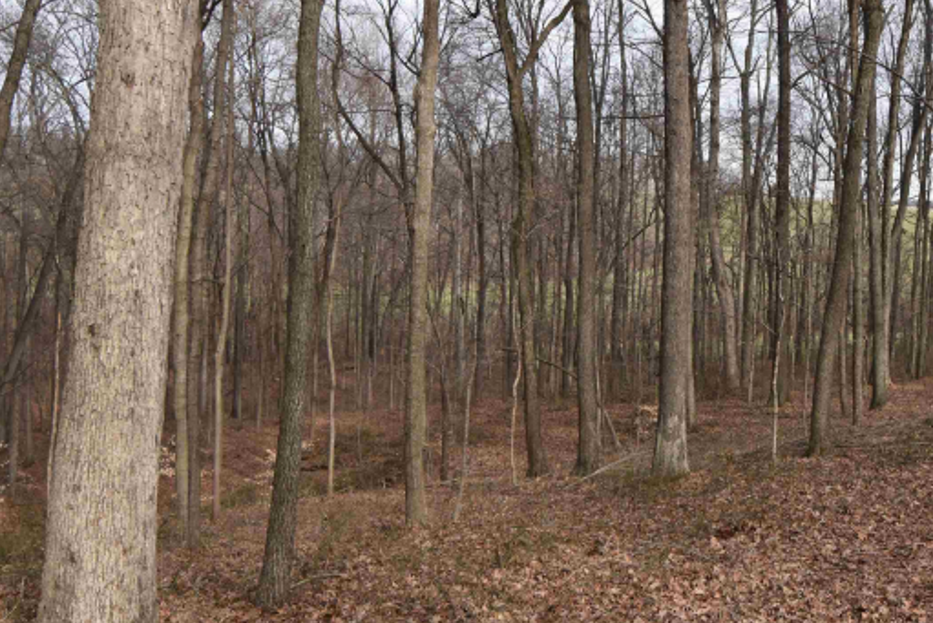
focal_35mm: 44
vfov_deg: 30.4
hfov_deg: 43.8
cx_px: 634
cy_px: 219
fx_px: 1141
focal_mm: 20
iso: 220
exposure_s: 1/250
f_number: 8
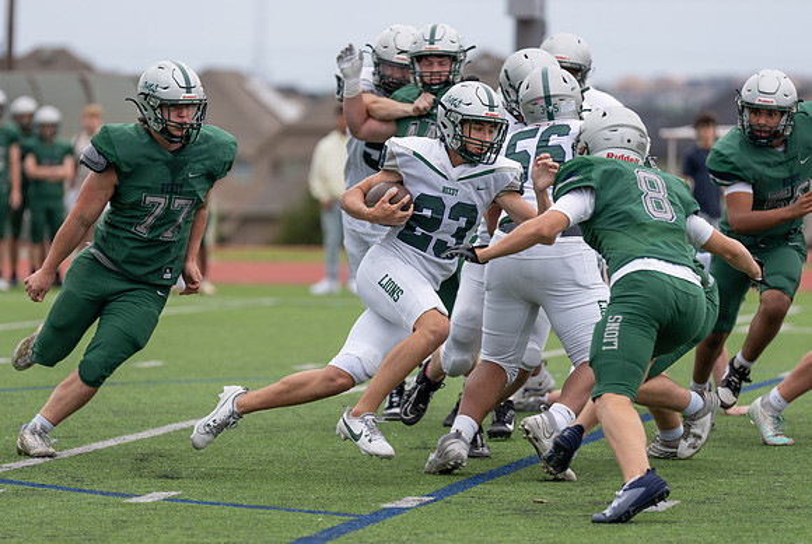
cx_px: 350
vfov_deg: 5.1
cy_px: 274
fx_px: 6114
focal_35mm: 271
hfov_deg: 7.6
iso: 250
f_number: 2.8
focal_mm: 200
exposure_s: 1/1250
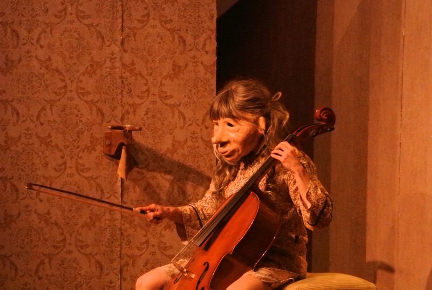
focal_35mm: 193
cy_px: 145
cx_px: 216
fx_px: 2321
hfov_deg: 10.6
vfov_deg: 7.1
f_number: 13
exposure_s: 1/80
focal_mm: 71.6
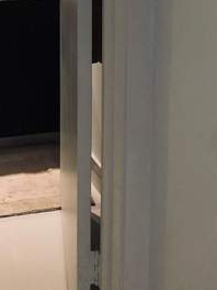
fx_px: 568
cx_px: -16
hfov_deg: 20.7
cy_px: -55
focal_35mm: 68
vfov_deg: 25.7
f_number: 1.8
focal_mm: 3.99
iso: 50
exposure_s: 1/15
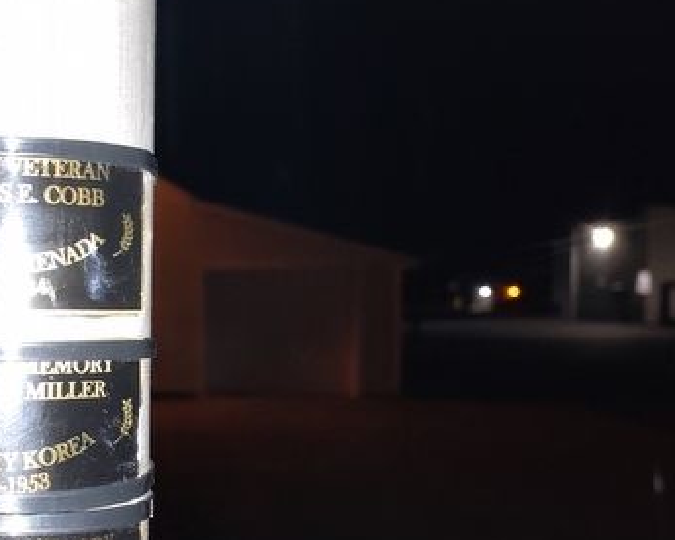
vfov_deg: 29.0
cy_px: 340
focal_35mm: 52
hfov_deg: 34.6
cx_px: 115
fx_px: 1039
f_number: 1.8
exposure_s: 1/40
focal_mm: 5.56
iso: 1600
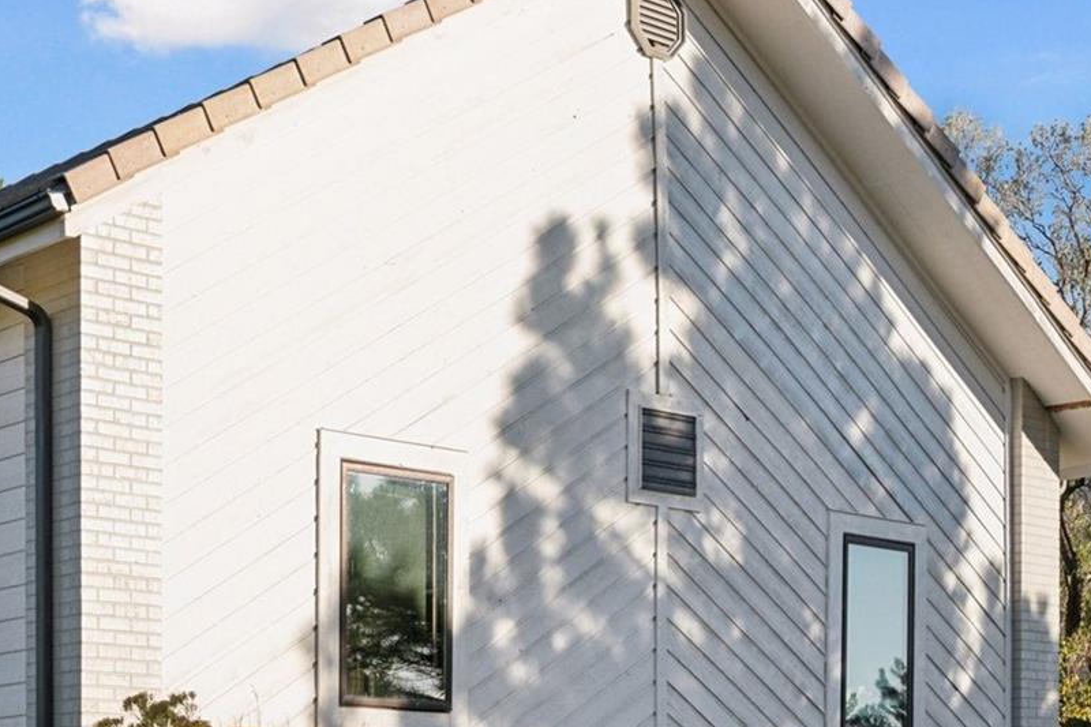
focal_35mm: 70
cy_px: 505
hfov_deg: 28.1
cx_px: 191
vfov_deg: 19.4
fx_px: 2121
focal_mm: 35
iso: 400
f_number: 8
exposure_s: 1/1000
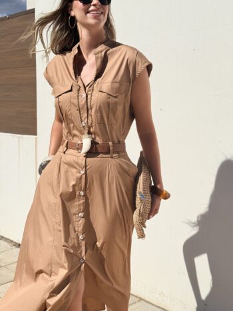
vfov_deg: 39.7
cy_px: 156
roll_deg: -0.9
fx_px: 431
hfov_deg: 30.3
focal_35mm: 48
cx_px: 116
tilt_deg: -6.2
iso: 50
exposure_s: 1/11364
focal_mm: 6.76
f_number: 1.78
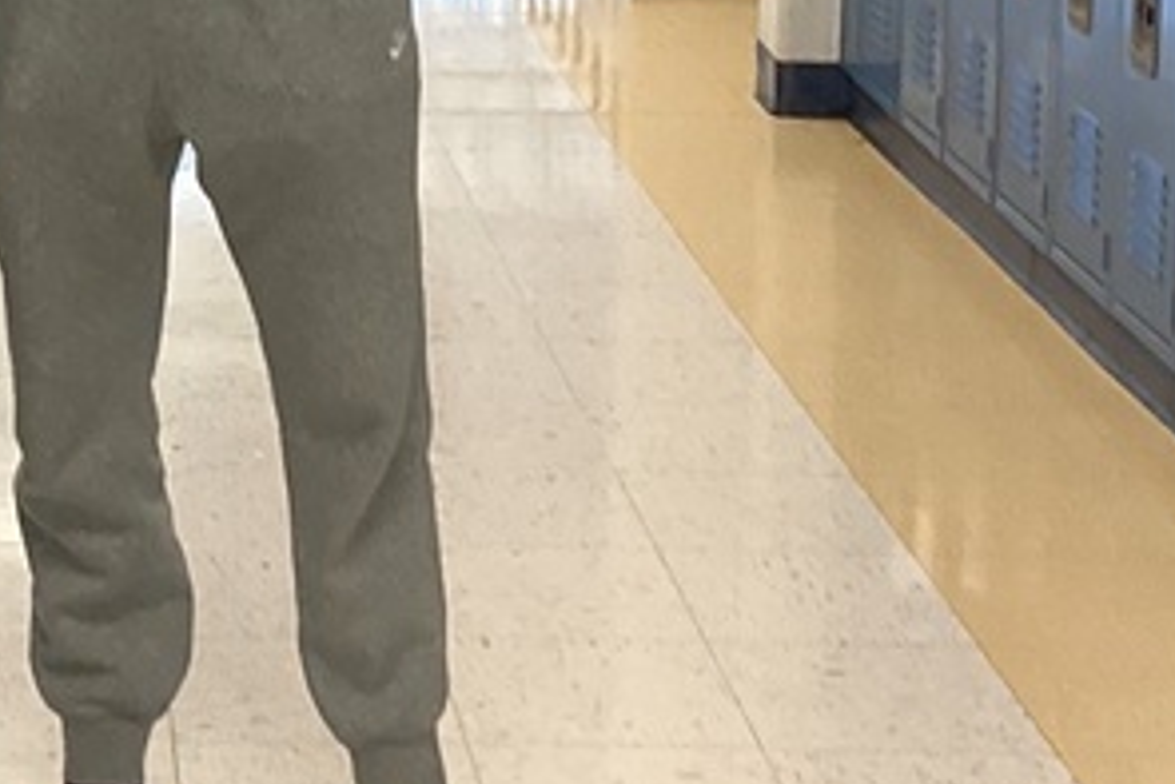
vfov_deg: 11.8
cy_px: -302
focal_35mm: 112
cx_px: -48
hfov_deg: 17.7
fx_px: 3657
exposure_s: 1/50
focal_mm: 3.3
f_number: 2.4
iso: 125
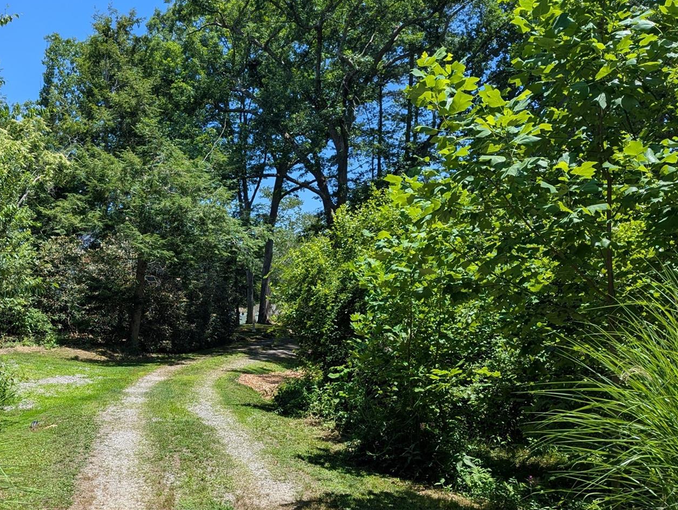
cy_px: 340
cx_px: 184
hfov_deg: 46.4
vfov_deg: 36.5
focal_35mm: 39
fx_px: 765
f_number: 1.85
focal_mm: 6.81
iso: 49
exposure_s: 1/1508
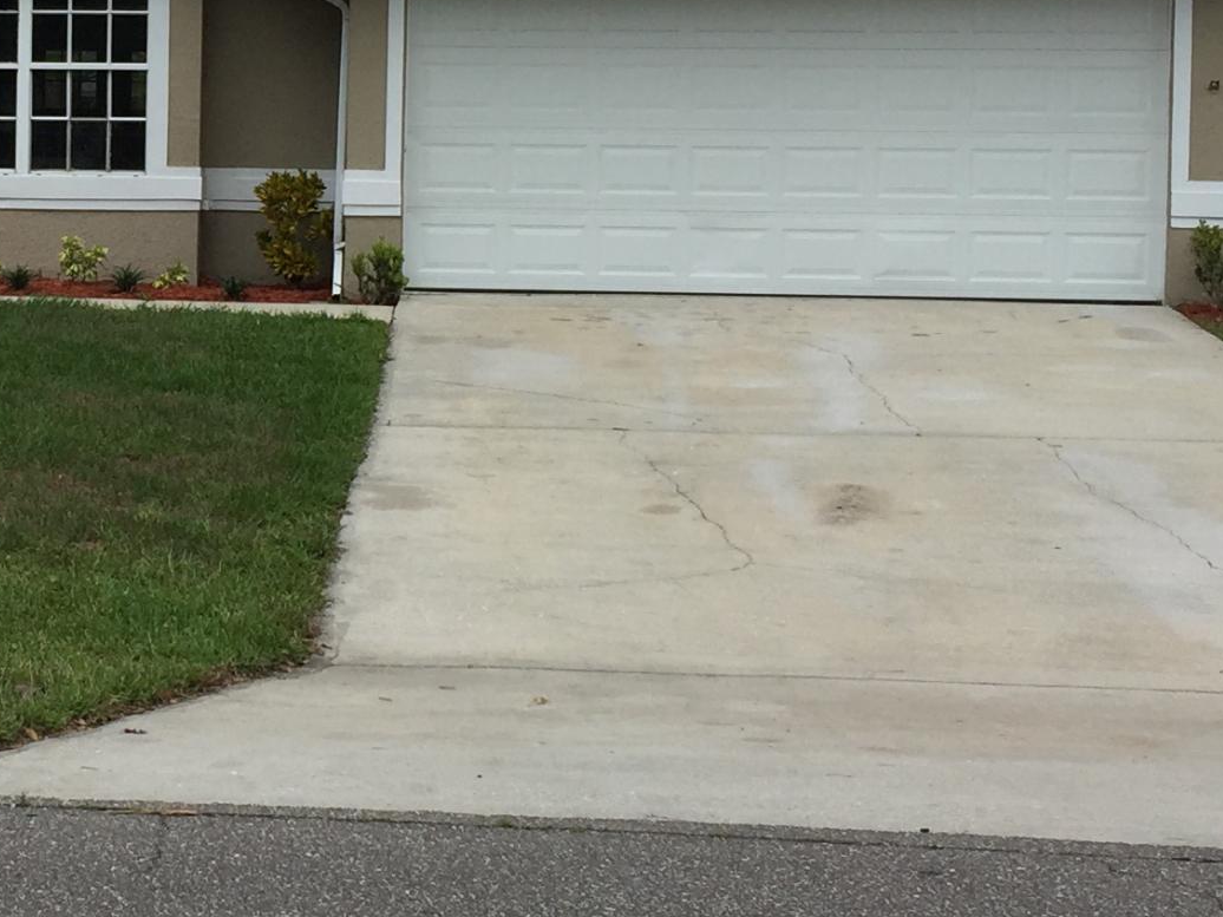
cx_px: 72
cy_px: 186
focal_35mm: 84
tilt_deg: +1.5
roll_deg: -2.5
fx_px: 2968
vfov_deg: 17.4
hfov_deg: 22.6
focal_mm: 4.15
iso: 32
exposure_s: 1/1721
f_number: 2.2
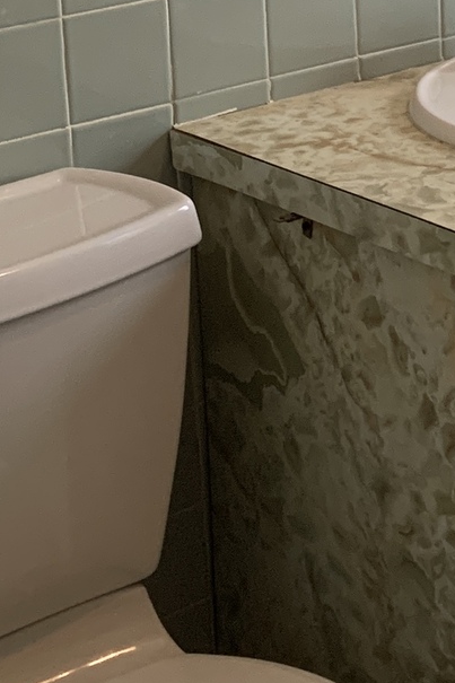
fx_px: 1954
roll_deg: -0.9
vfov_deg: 19.0
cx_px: 786
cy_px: -80
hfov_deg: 12.3
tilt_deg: -9.7
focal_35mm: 103
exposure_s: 1/60
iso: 160
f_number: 1.8
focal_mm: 4.25
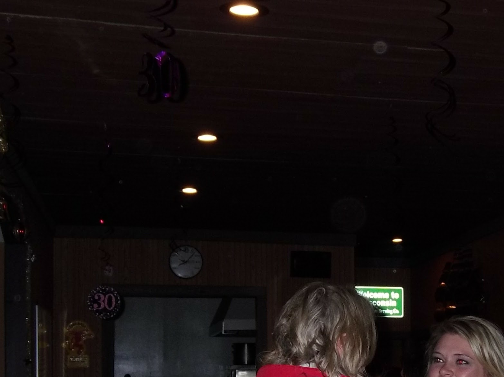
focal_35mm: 64
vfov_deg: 22.2
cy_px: 359
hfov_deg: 29.8
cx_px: 376
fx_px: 931
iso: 100
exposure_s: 1/30
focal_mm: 4.5
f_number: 3.5
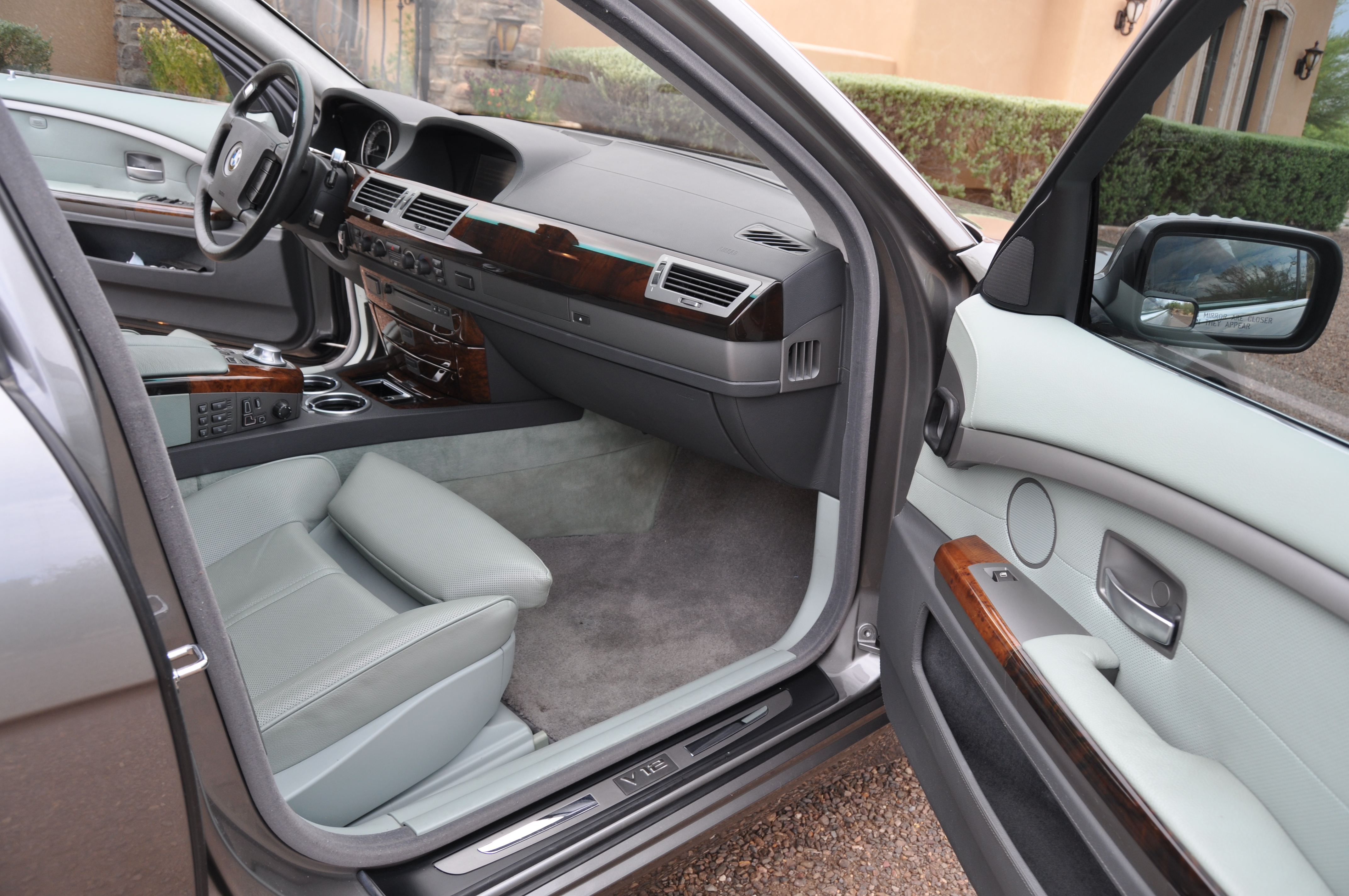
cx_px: 674
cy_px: 448
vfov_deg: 47.8
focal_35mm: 27
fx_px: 1011
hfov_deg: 67.4
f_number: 5.6
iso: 200
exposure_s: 1/125
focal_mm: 18
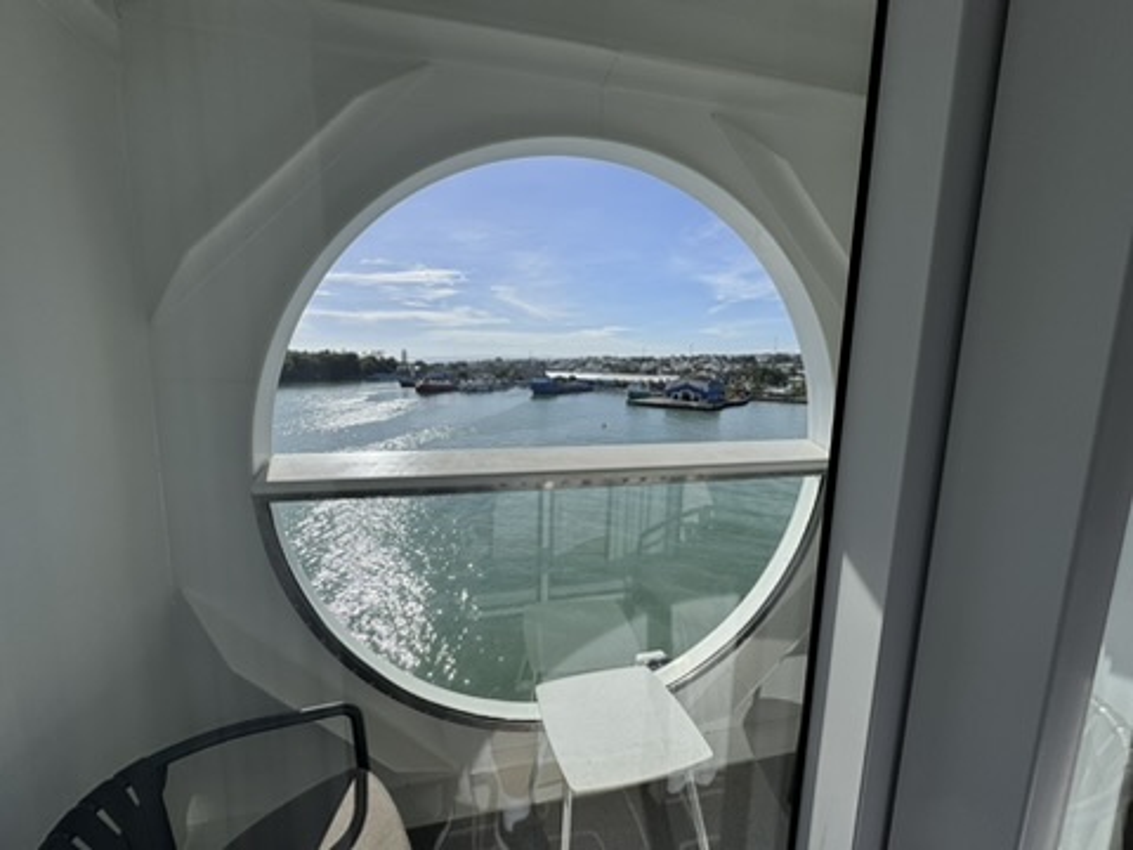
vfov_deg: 85.7
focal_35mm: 14
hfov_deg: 102.1
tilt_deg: -7.4
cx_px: 566
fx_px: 458
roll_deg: -1.0
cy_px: 425
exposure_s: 1/3906
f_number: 2.2
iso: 40
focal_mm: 2.22
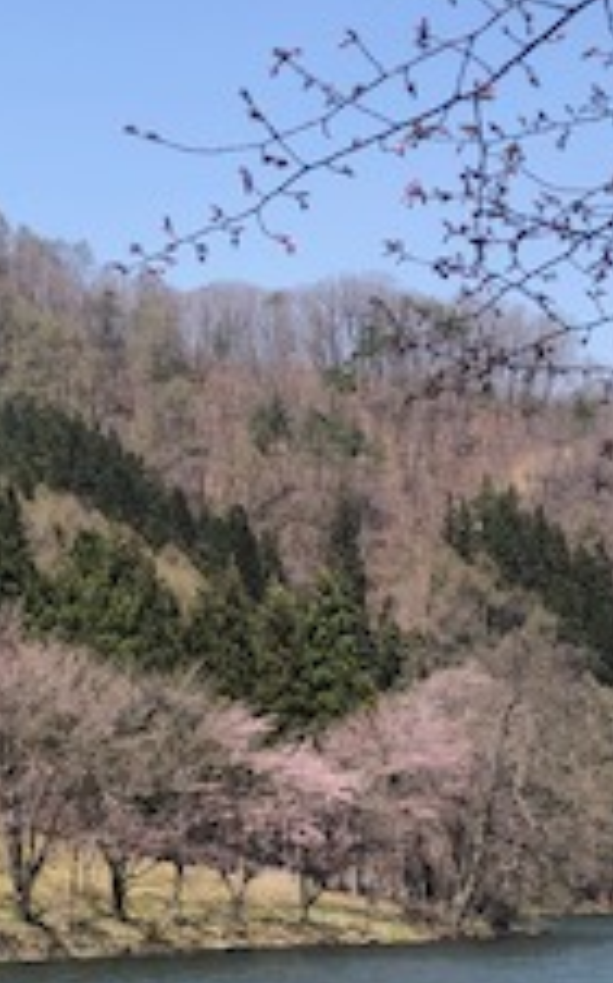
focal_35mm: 84
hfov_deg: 15.4
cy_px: 779
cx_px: 109
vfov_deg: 24.3
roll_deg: +1.5
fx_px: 2248
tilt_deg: +3.3
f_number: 1.8
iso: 20
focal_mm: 3.99
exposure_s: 1/762
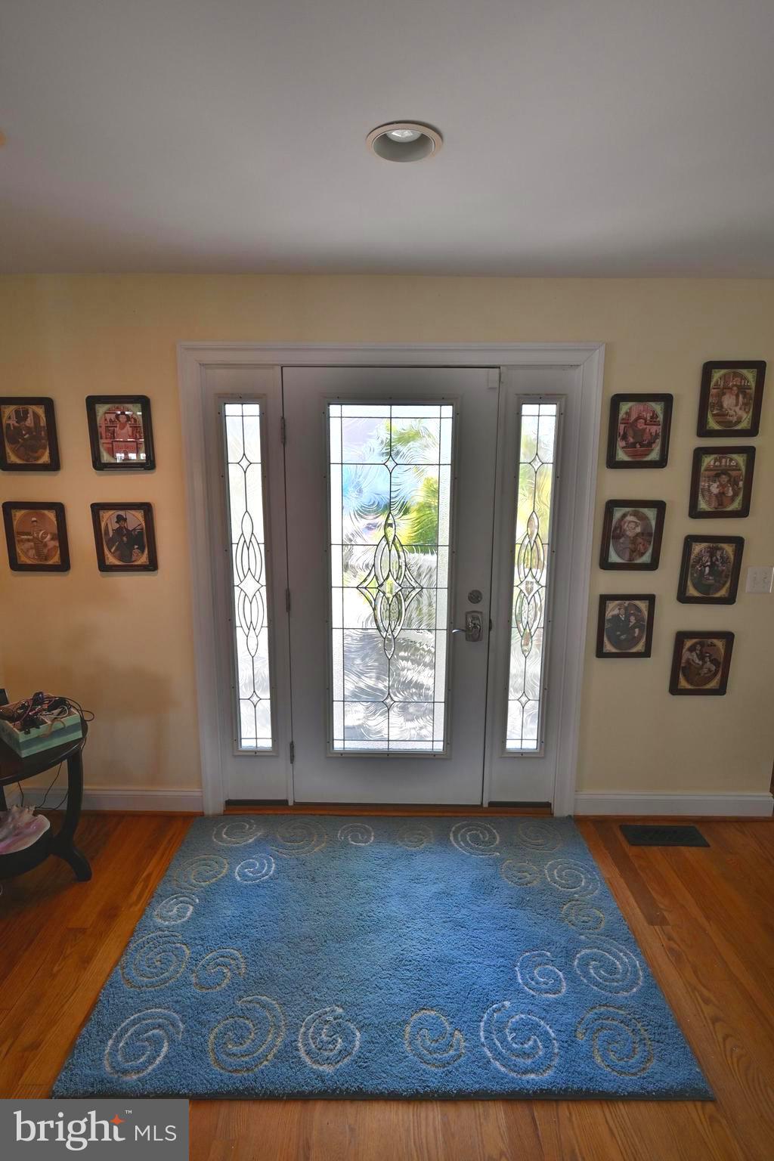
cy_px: 580
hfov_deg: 67.4
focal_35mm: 18
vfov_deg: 90.0
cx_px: 387
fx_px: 580
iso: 640
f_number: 9
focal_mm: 18
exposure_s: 1/80
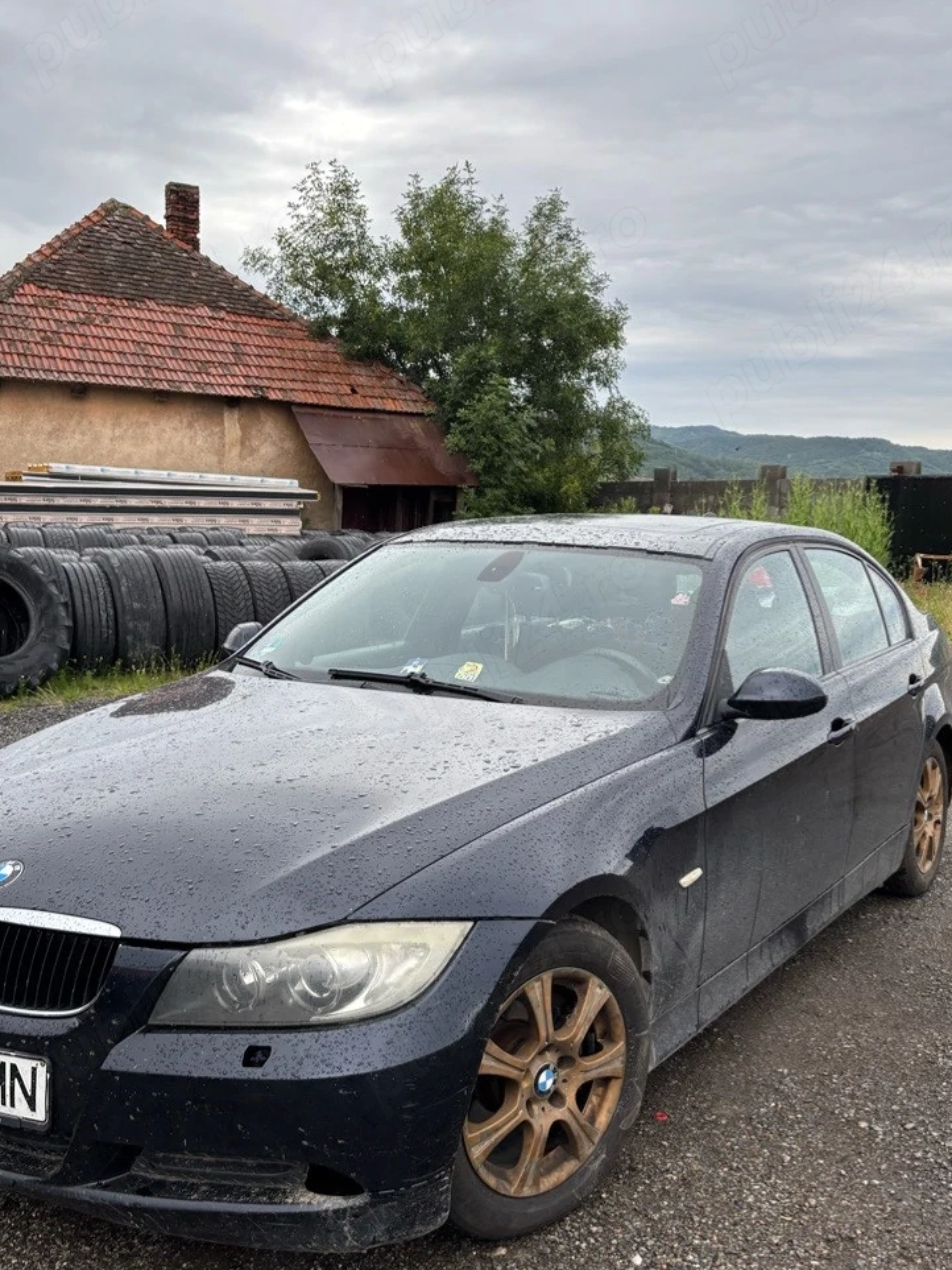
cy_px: 707
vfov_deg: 51.3
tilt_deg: -8.1
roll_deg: -2.3
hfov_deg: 39.4
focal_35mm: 36
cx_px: 592
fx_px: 1320
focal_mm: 5.96
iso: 50
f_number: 1.6
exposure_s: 1/865
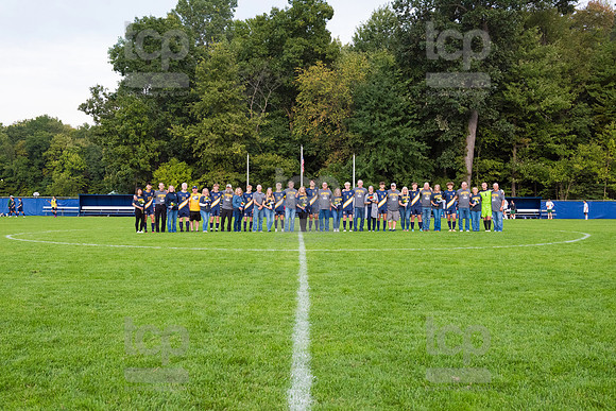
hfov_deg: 48.0
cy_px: 206
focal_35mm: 40
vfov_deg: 33.1
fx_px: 691
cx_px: 308
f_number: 6.3
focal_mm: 40
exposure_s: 1/640
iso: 2000
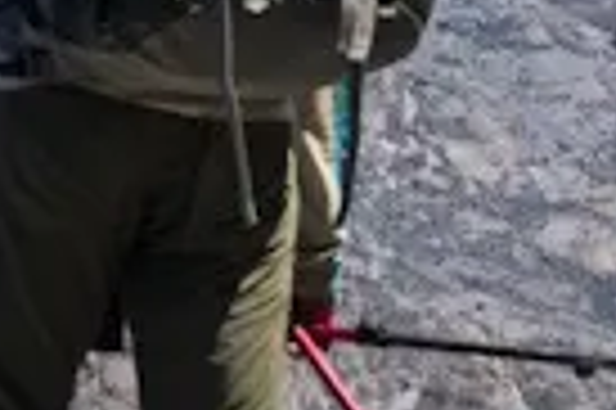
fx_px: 11451
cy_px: -173
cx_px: 1115
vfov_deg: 2.0
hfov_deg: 3.1
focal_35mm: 670
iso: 1250
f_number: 13
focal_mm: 85
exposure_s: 1/2500
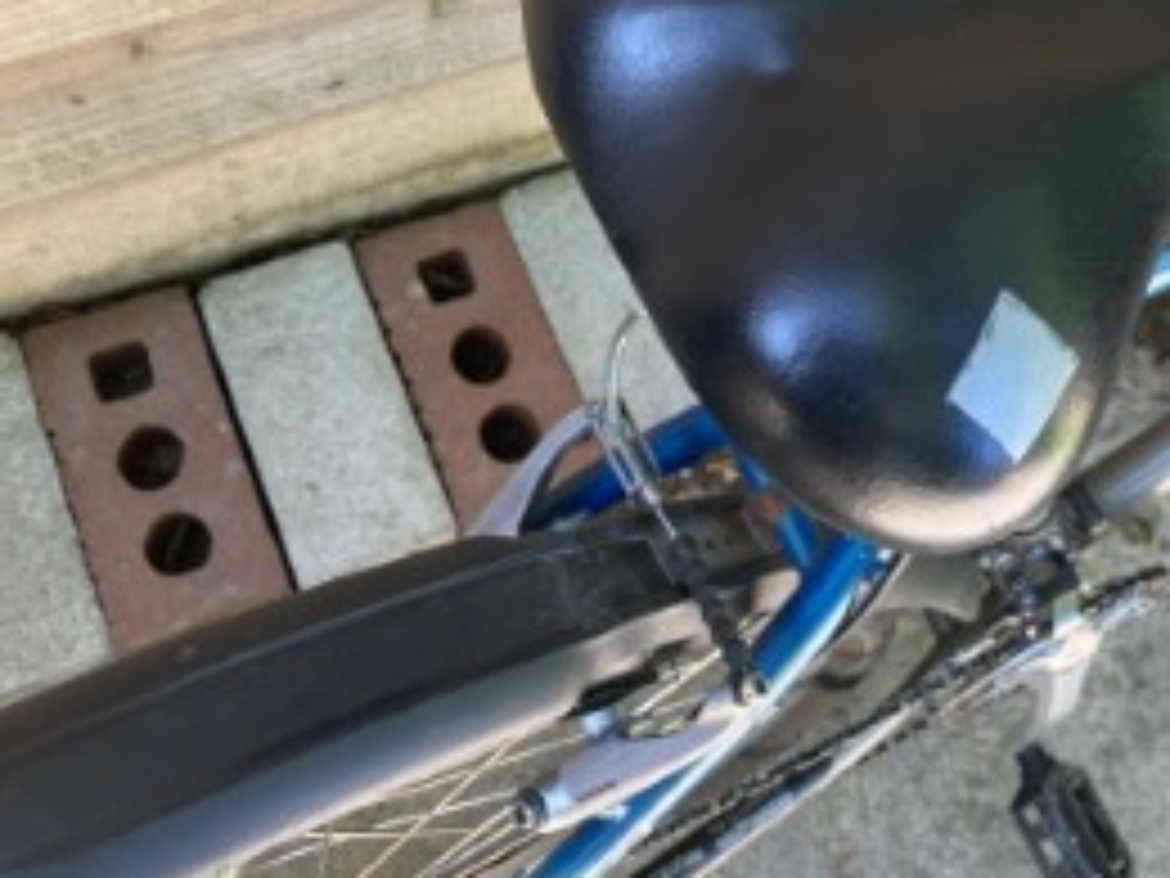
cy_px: 189
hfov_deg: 39.8
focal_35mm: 46
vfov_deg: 30.8
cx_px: 911
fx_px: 1555
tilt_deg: -61.4
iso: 64
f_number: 1.8
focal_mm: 3.99
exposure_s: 1/121
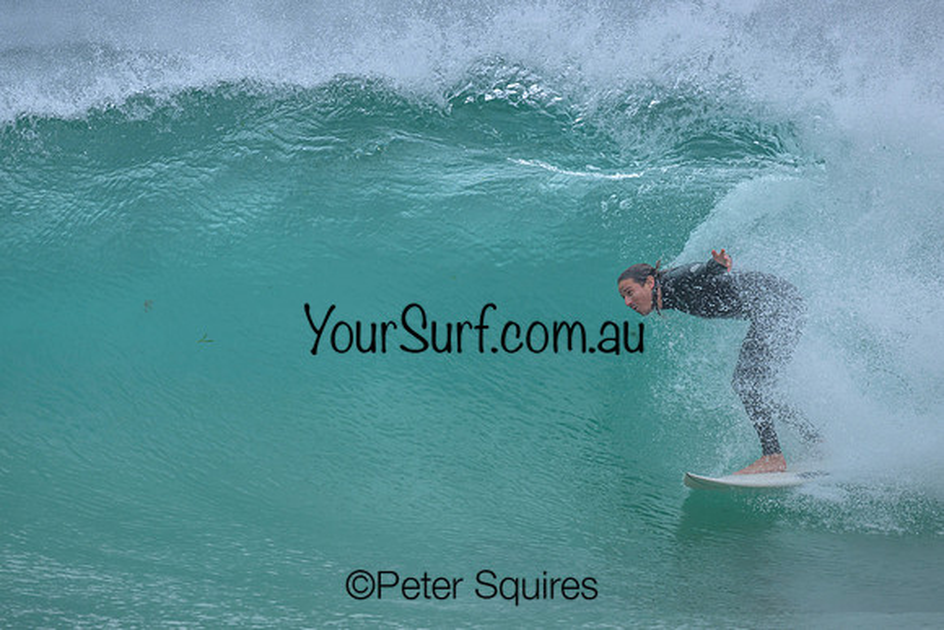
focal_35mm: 908
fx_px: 23808
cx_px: 408
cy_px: 352
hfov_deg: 2.3
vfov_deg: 1.5
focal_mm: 800
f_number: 6.3
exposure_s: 1/2000
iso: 640
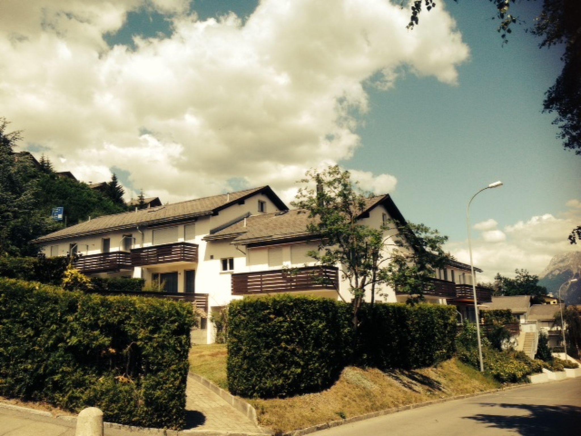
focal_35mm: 35
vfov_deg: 40.7
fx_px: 587
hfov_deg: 52.6
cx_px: 290
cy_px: 218
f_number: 2.4
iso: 50
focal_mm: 4.28
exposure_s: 1/2123
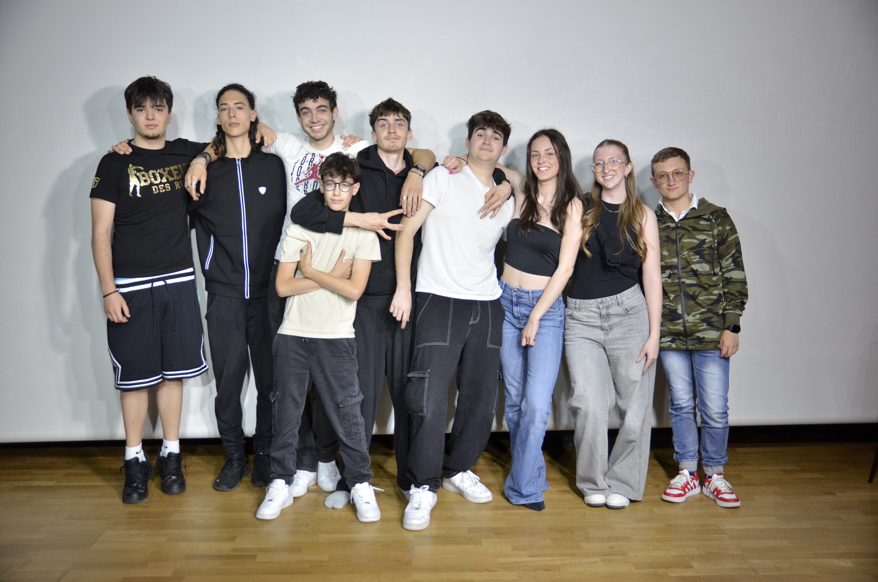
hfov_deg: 49.6
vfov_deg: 34.1
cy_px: 291
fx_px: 949
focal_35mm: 39
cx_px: 439
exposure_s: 1/160
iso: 640
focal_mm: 26
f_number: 3.5
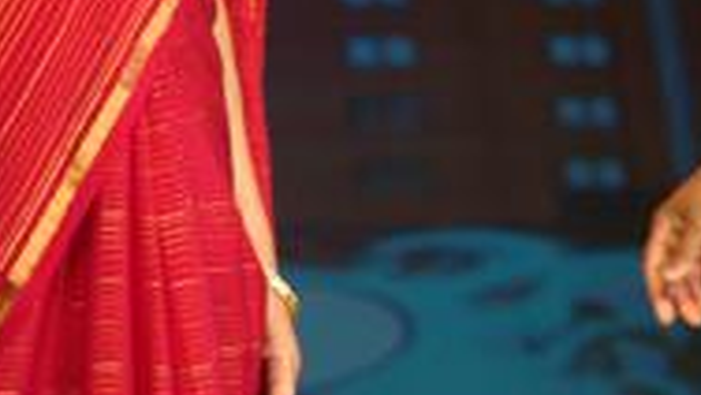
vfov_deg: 5.5
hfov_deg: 9.8
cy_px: -237
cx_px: 556
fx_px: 4092
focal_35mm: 220
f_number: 2.8
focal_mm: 44
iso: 400
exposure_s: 1/100
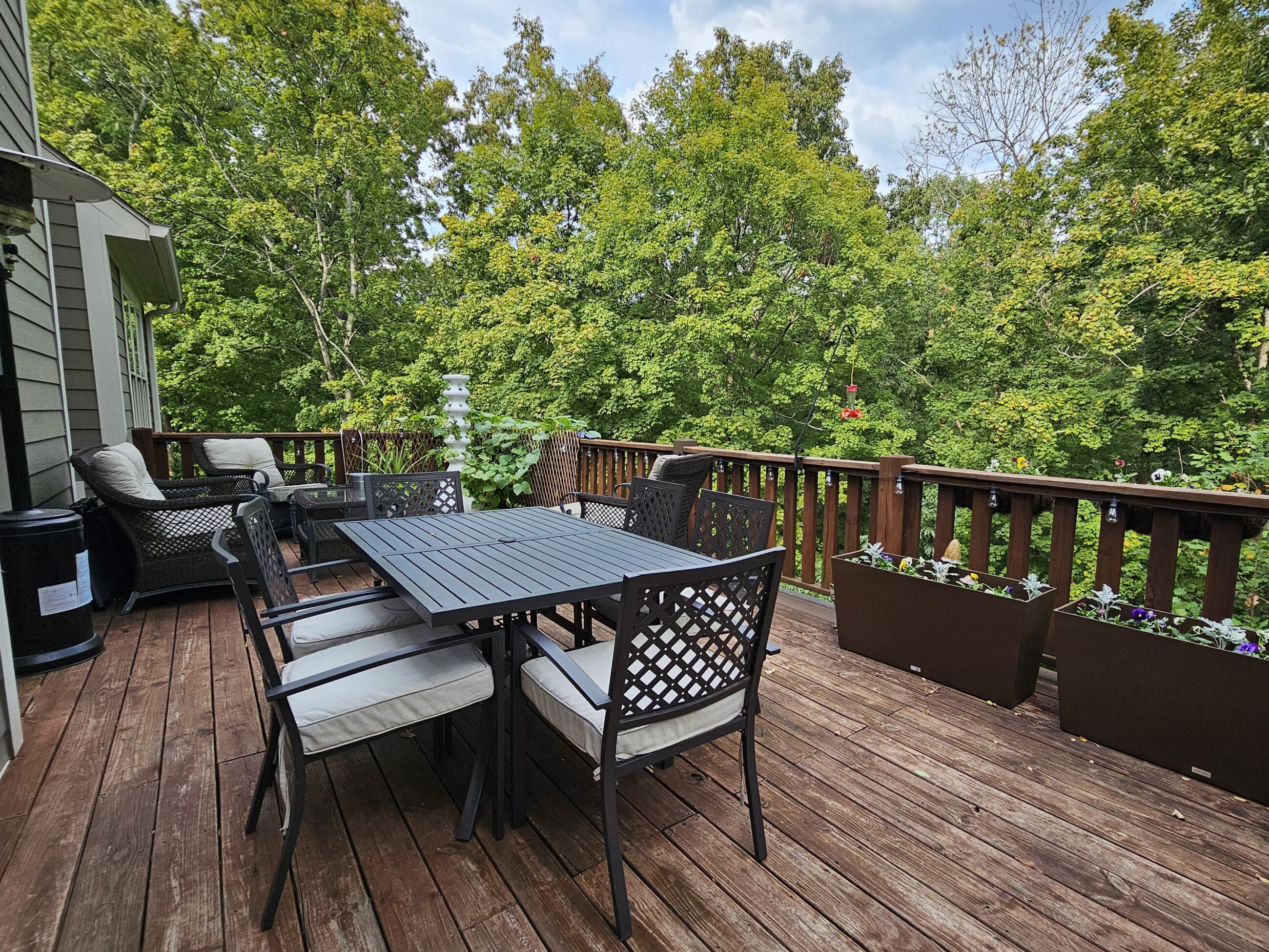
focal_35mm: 15
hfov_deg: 97.6
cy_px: 497
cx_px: 721
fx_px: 550
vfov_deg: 81.7
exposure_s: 1/372
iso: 50
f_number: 2.2
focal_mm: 2.2
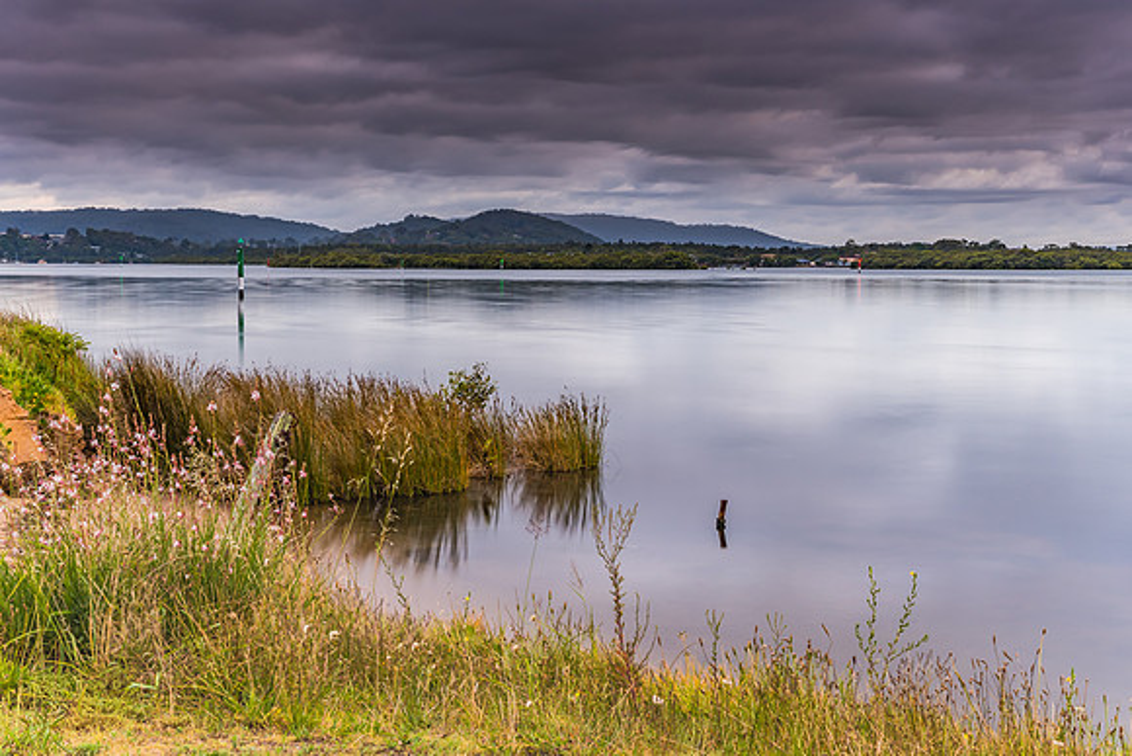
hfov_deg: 34.7
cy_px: 378
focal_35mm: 58
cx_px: 566
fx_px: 1811
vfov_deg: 23.6
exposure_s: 4
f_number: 8
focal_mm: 38
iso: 100
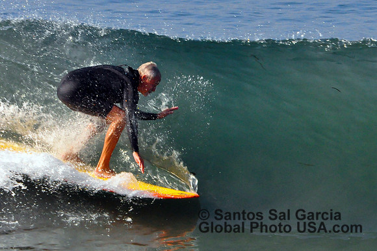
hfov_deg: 3.1
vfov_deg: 2.0
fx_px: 7064
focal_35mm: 675
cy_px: 126
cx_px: 188
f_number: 20
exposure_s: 1/500
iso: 1250
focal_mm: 450
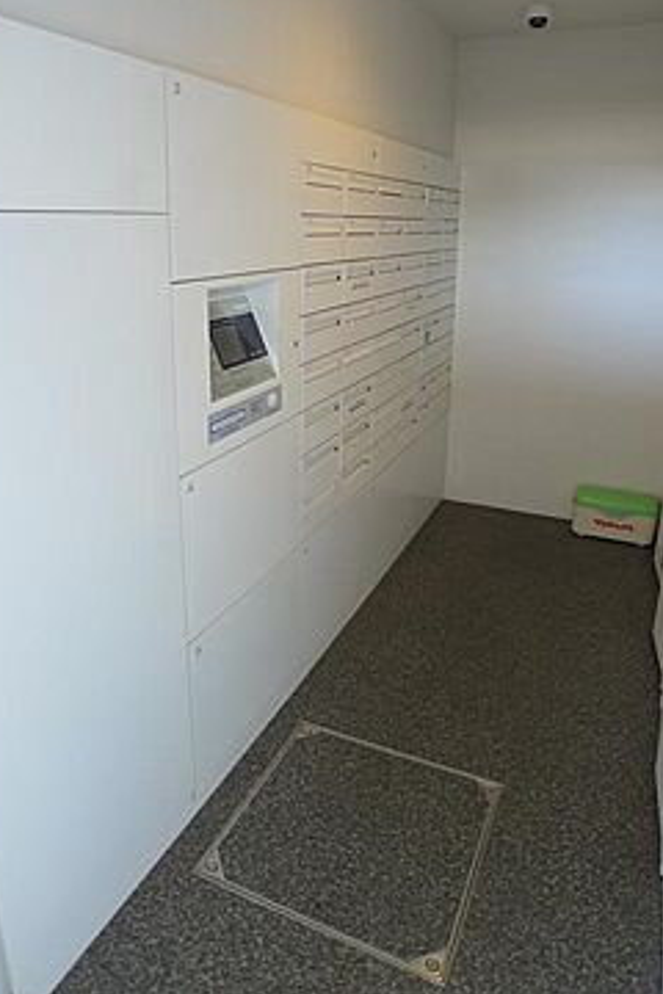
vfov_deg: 58.3
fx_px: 884
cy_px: 409
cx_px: 268
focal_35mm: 32
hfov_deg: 40.9
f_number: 2
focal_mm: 5.1
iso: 80
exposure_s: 1/10
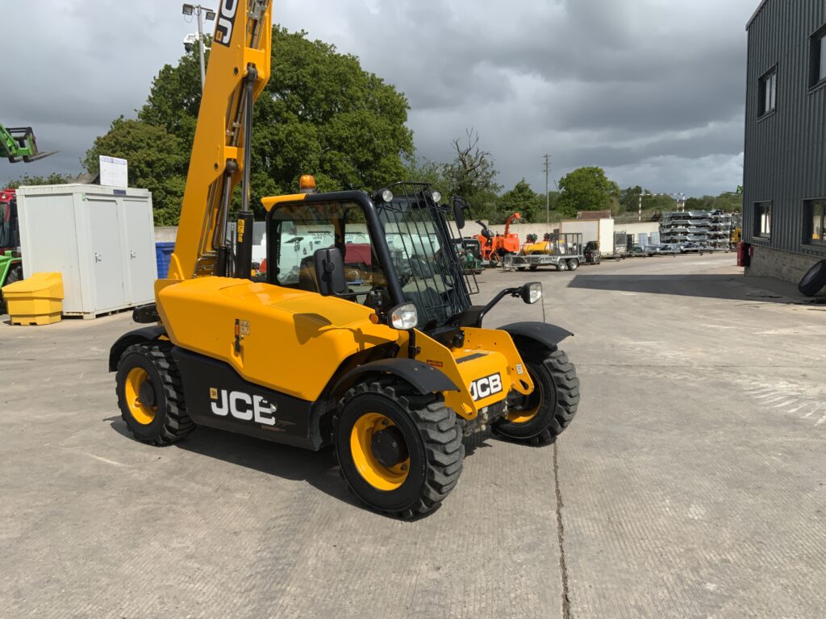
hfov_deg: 61.7
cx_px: 413
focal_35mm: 29
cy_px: 310
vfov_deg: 48.2
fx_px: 692
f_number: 1.8
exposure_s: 1/2801
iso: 20
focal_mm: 3
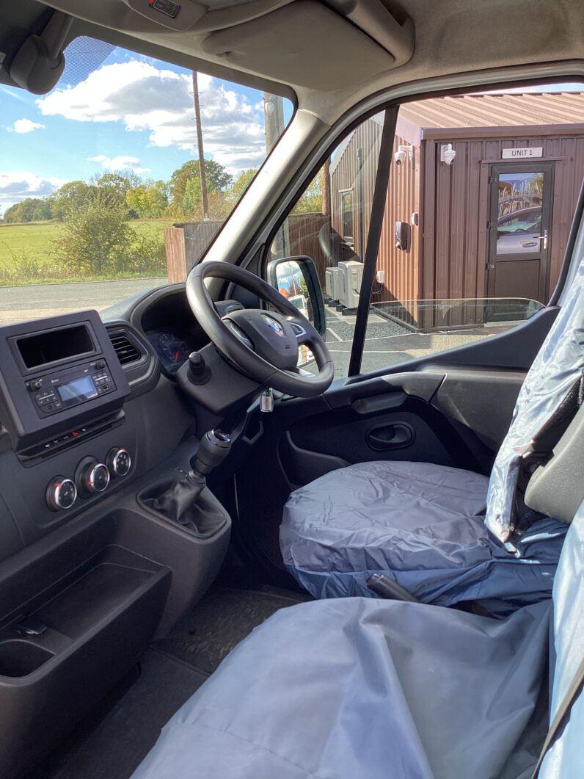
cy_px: 390
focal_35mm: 31
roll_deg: +2.3
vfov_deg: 58.3
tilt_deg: -14.4
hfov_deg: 45.5
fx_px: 697
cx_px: 292
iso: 25
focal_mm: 3.3
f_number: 2.4
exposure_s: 1/113
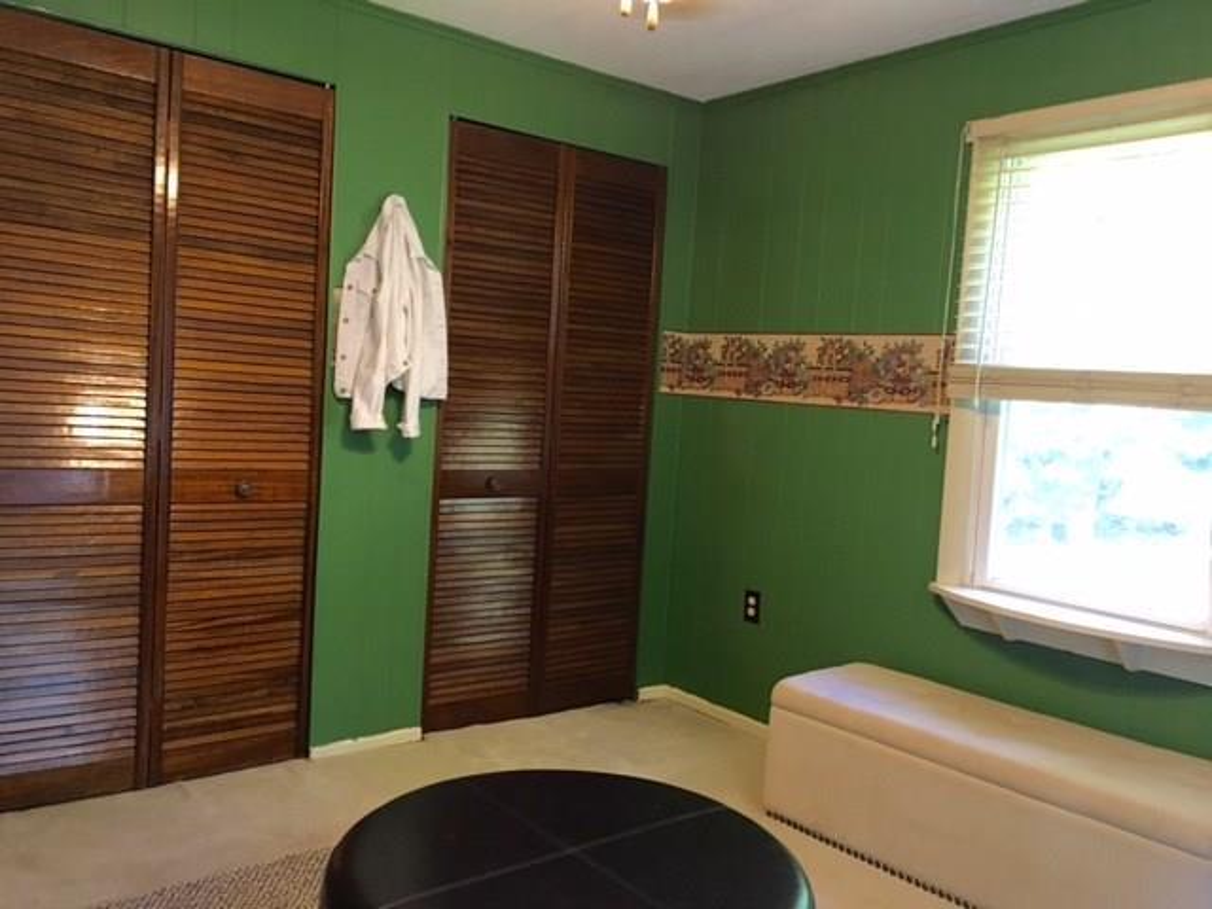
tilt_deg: -4.5
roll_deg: -4.0
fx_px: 1015
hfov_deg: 61.7
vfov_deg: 48.2
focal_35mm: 29
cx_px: 606
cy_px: 454
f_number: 2.2
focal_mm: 4.15
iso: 125
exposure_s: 1/30
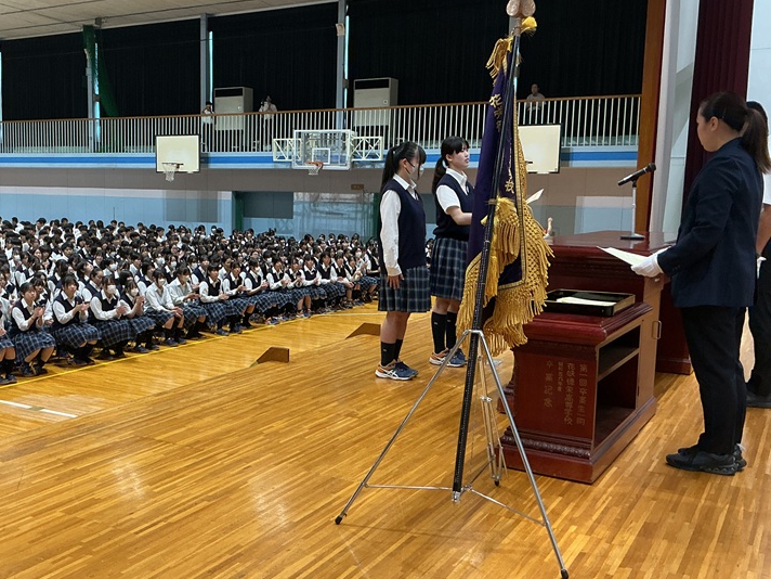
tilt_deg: -7.7
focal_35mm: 38
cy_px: 296
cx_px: 304
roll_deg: -0.8
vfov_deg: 37.7
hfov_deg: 48.6
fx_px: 846
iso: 100
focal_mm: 3
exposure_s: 1/50
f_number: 1.8
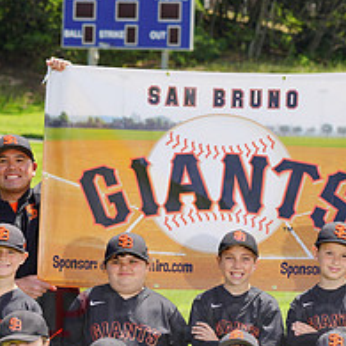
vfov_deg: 6.9
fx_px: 2861
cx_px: 225
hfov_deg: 6.9
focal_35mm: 253
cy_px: 303
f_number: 6.3
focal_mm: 100
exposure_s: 1/250
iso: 100
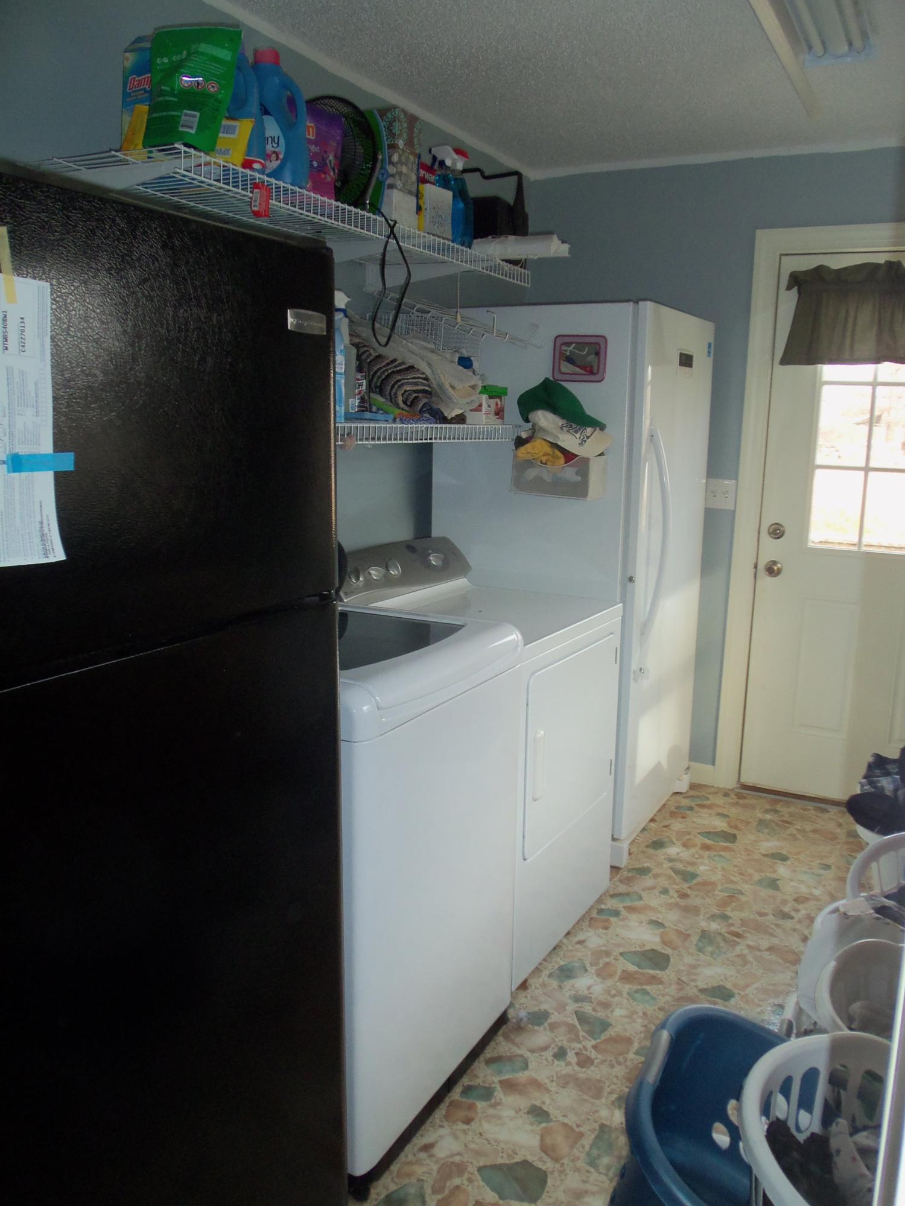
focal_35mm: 29
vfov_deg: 61.7
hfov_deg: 48.2
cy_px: 603
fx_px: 1011
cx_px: 452
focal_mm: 5.2
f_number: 3.4
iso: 100
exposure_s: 1/30
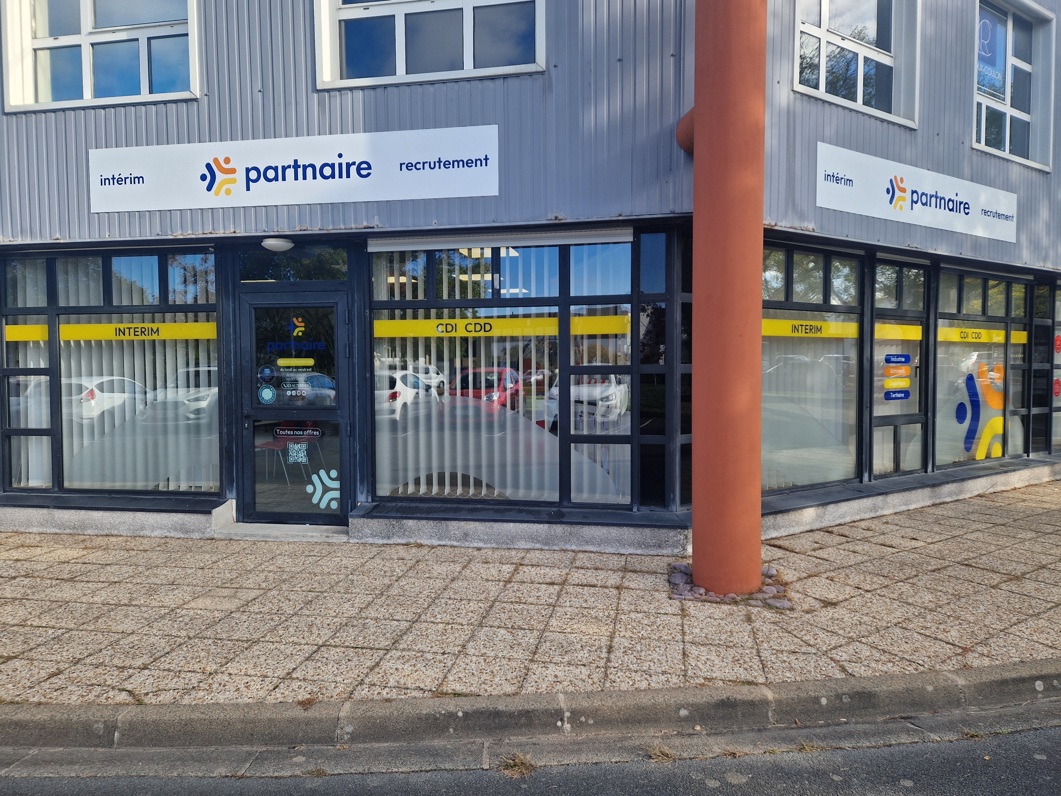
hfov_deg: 73.9
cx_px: 530
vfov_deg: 58.9
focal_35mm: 23
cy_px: 398
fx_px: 705
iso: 50
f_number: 1.8
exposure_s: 1/496
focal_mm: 5.4
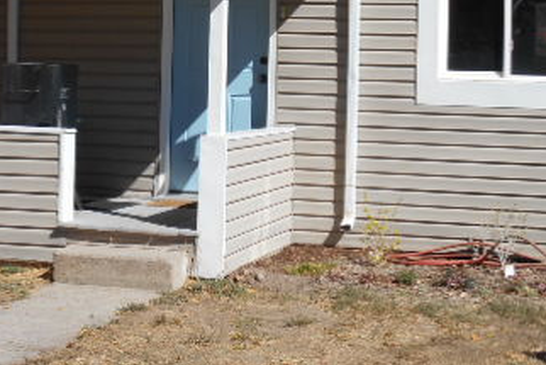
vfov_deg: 14.2
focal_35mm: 95
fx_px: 1441
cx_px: 202
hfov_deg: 21.4
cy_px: 12
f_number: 4
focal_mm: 8.3
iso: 80
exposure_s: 1/800
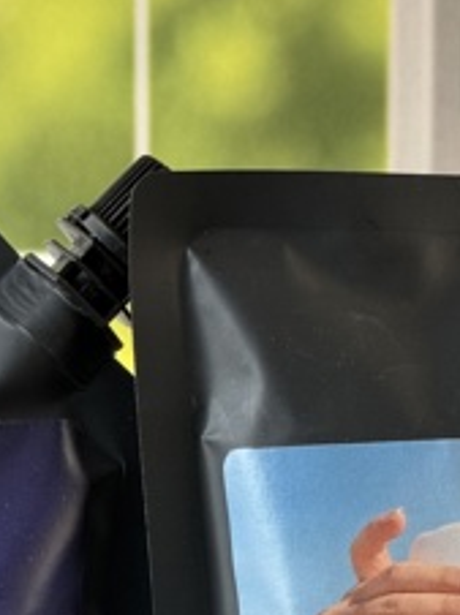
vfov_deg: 13.1
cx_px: 135
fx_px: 2645
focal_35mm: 149
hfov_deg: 9.9
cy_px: 582
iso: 200
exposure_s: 1/60
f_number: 1.78
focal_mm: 6.86
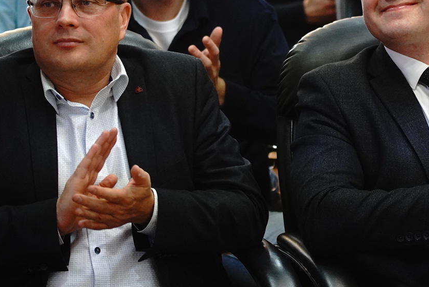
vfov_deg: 6.7
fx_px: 2433
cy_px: 54
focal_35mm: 204
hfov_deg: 10.0
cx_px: 344
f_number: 2.8
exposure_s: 1/250
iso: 2000
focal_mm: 70
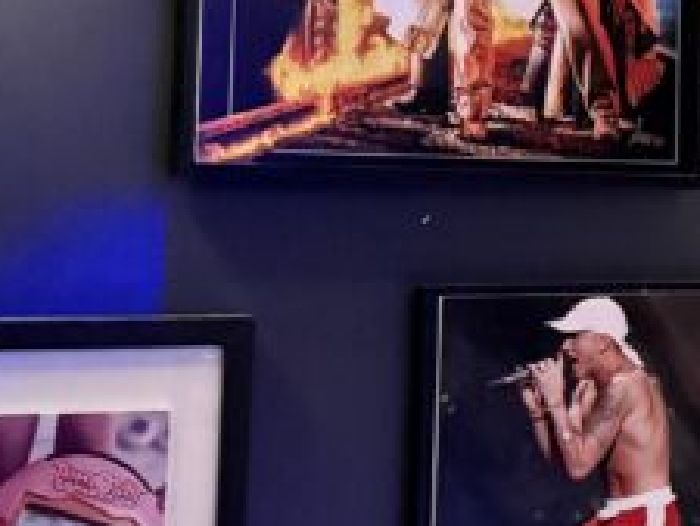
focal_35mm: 109
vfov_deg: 13.5
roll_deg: +0.5
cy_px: 34
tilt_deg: +6.5
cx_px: 1173
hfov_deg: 15.9
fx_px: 2205
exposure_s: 1/30
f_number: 1.78
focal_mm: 6.76
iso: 1600
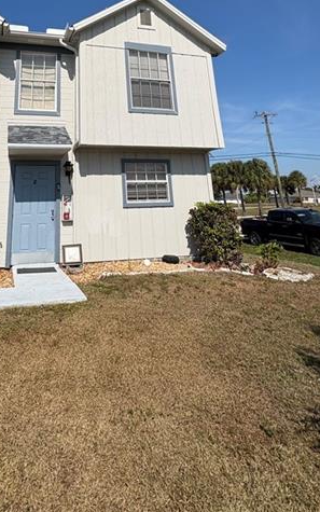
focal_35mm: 24
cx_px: 88
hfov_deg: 49.5
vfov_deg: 67.7
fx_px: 335
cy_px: 102
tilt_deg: +16.4
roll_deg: +0.1
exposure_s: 1/4926
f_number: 2.2
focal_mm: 2.22
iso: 50
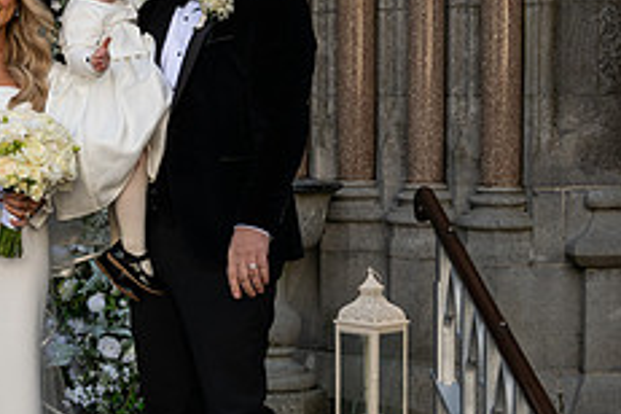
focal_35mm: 105
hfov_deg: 18.9
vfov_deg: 13.0
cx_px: -16
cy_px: 198
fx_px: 1811
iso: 320
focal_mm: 40
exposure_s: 1/800
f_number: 5.6
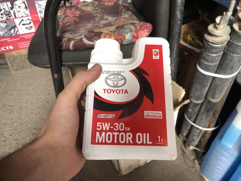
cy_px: 90
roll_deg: -1.3
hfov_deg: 63.4
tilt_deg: -38.2
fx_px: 195
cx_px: 120
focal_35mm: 28
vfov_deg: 49.7
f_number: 1.8
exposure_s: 1/30
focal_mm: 4
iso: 40
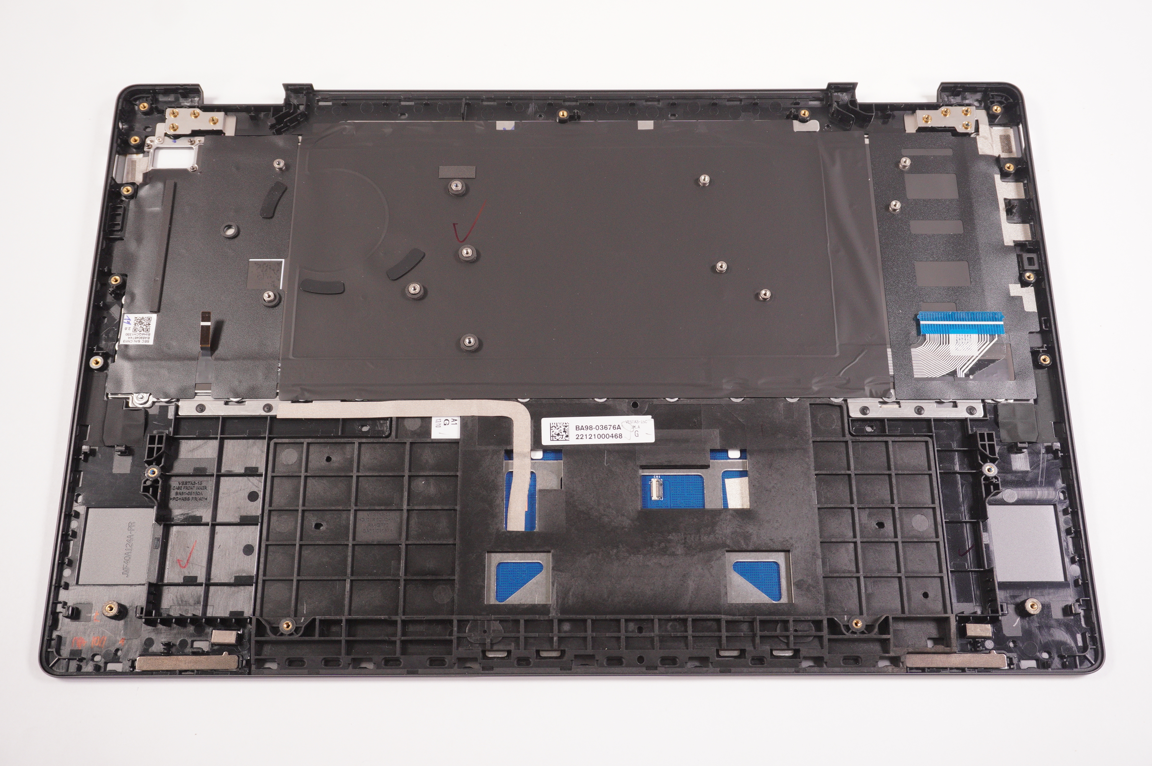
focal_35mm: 36
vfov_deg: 36.8
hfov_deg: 53.2
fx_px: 1151
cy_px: 383
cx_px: 576
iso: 640
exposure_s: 1/250
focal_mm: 24
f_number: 5.6
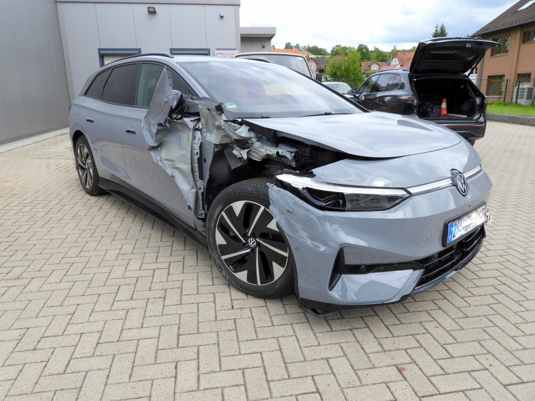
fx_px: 371
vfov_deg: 56.8
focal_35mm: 24
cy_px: 200
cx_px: 268
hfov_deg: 71.6
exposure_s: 1/800
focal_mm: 4.3
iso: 100
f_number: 2.8
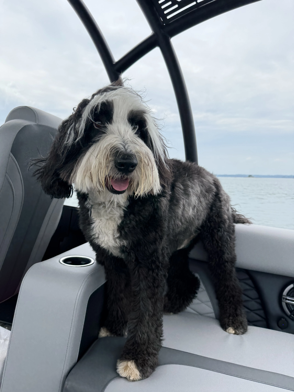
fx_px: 272
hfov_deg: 56.8
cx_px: 147
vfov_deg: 71.6
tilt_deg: -1.9
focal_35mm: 24
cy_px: 196
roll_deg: -0.6
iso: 80
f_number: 1.78
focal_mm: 6.76
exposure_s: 1/3279
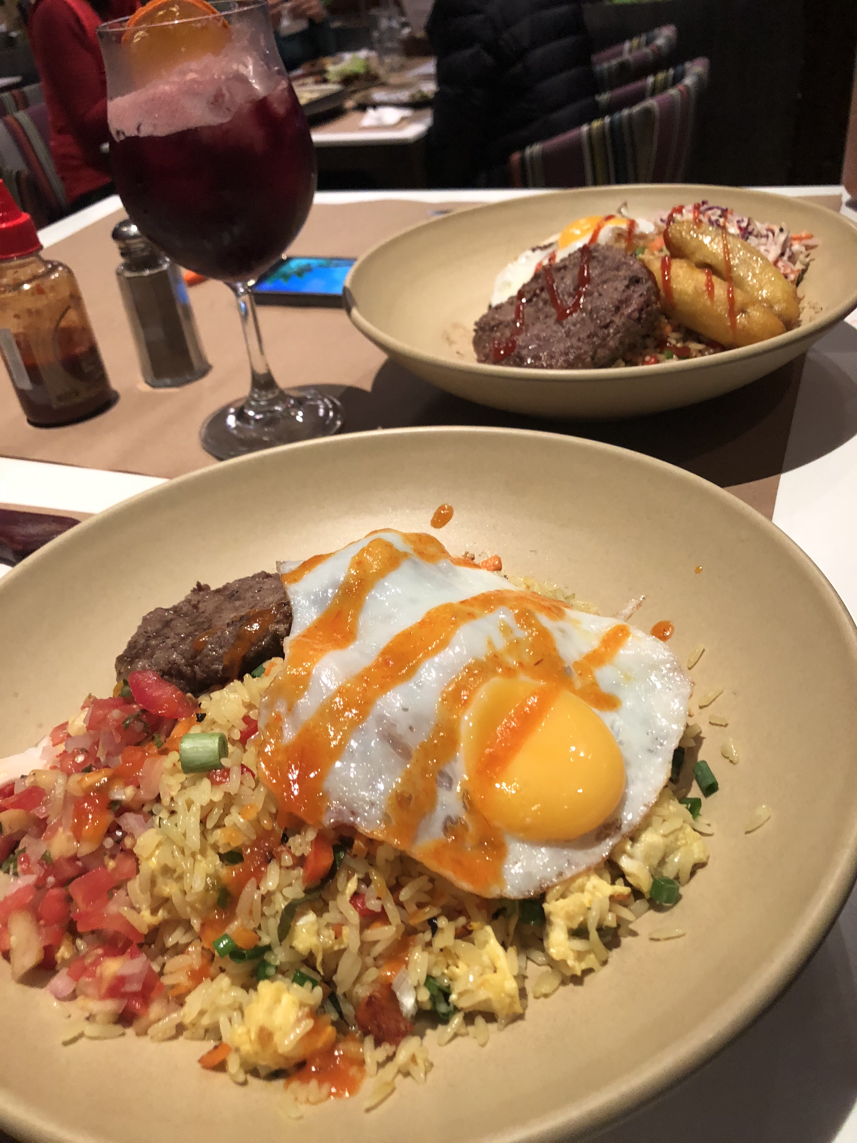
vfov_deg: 61.7
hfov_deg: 48.2
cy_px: 572
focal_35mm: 29
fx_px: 957
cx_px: 428
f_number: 1.8
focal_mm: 3.99
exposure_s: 1/15
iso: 80
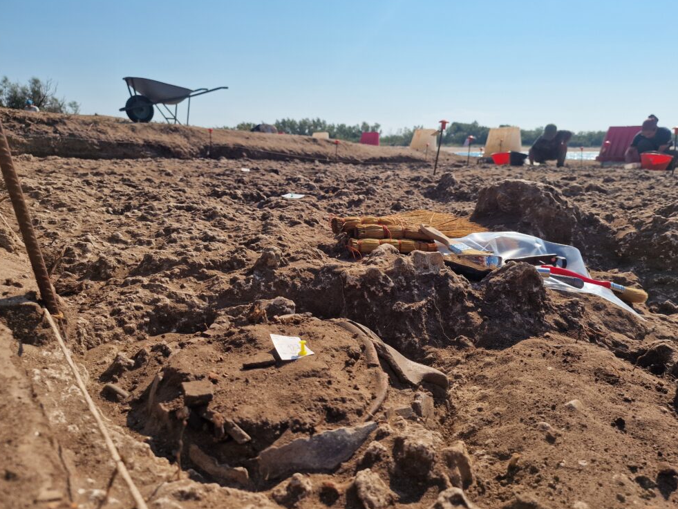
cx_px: 346
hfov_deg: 71.6
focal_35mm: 24
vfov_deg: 56.8
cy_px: 246
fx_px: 470
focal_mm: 6.4
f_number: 1.8
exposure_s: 1/2012
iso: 50
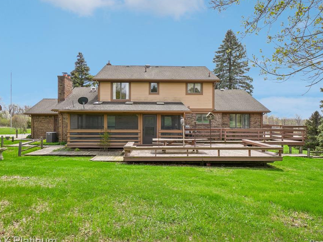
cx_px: 156
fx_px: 239
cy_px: 122
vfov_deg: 53.9
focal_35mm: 26
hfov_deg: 68.2
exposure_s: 1/250
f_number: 8
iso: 100
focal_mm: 15
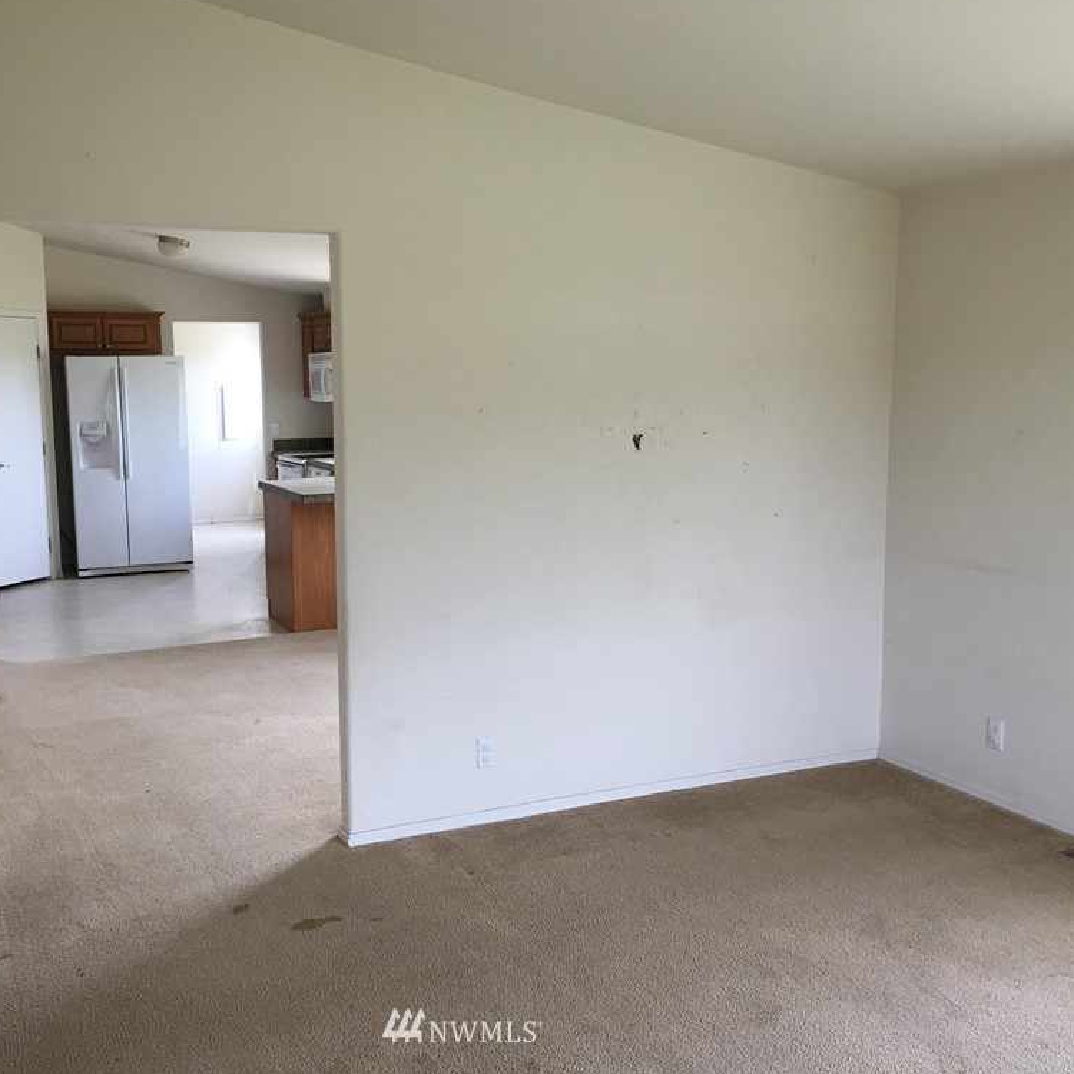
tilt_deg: -6.5
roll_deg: +0.6
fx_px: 1229
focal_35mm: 35
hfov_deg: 47.1
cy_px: 530
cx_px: 463
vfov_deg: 47.2
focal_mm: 4.15
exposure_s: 1/40
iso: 32
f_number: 2.2
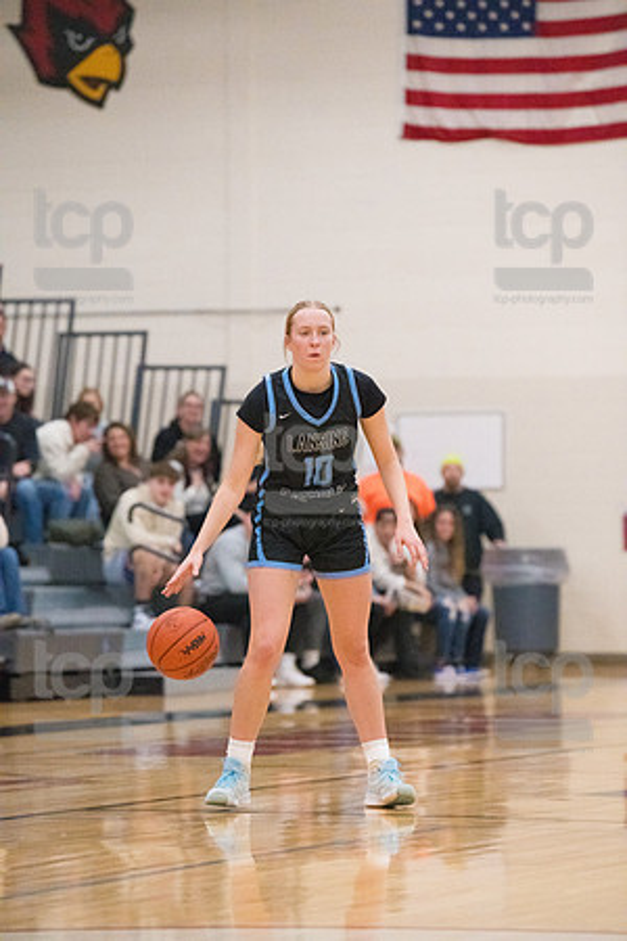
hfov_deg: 7.8
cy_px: 470
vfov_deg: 11.7
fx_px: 4572
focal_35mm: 175
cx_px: 314
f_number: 4
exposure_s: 1/1600
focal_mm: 175
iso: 8000
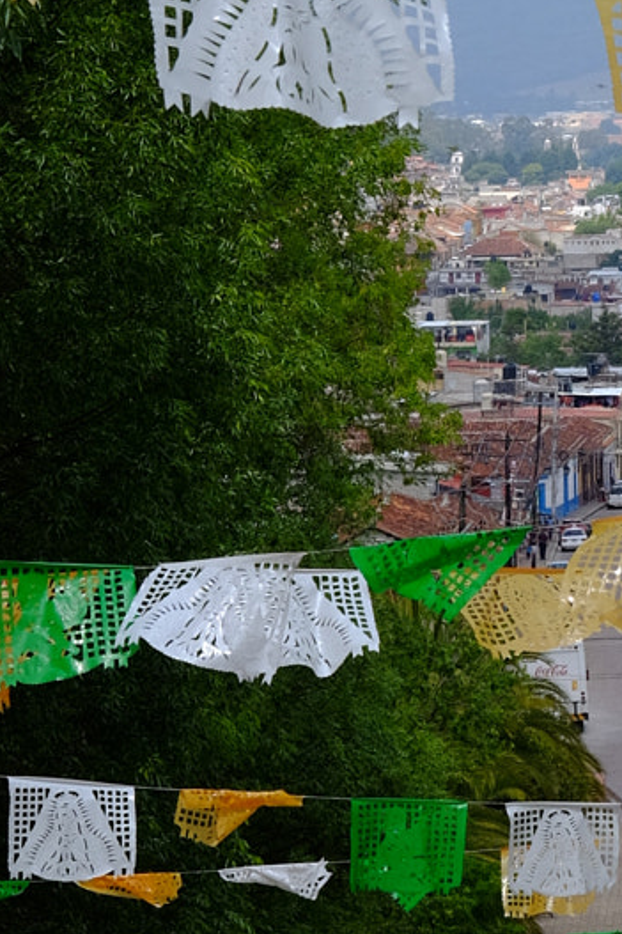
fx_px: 4175
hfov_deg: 8.4
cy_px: 328
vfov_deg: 12.7
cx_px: 809
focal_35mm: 161
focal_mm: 35
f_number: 8
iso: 200
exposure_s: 1/400
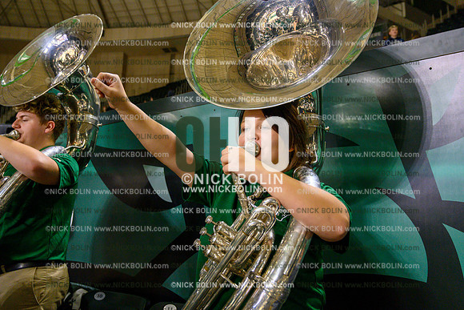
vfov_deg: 43.0
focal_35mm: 30
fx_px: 393
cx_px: 232
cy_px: 155
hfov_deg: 61.1
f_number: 4.5
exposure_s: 1/200
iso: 3200
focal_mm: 30.5
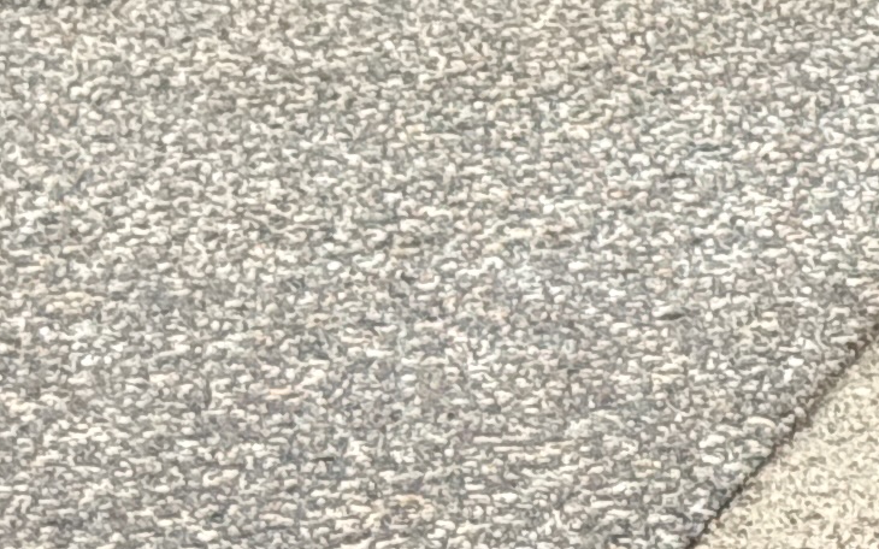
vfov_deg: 4.5
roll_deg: +1.0
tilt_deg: +1.8
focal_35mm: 281
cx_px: 1464
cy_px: -1168
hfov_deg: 7.3
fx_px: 6730
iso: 64
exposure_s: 1/4587
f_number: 1.78
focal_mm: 6.76
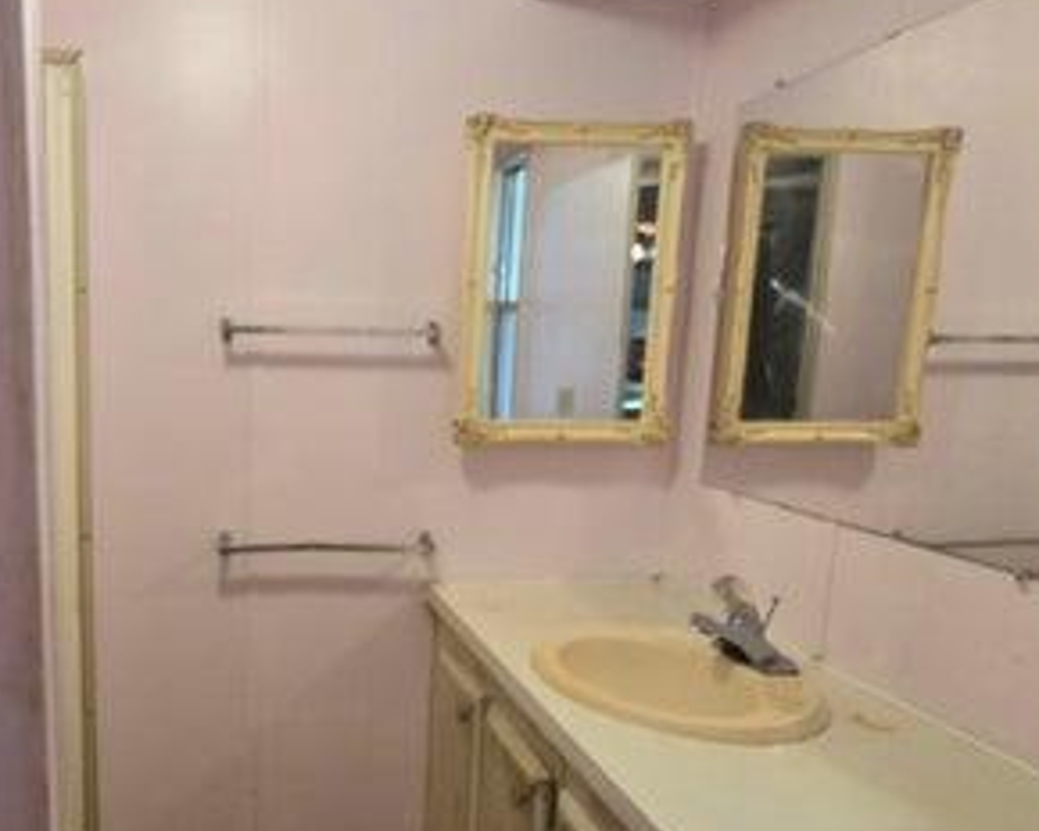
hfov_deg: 59.6
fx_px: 861
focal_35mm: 28
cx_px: 287
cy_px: 527
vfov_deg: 50.9
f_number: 2.2
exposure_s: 1/60
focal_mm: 1.7
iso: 320
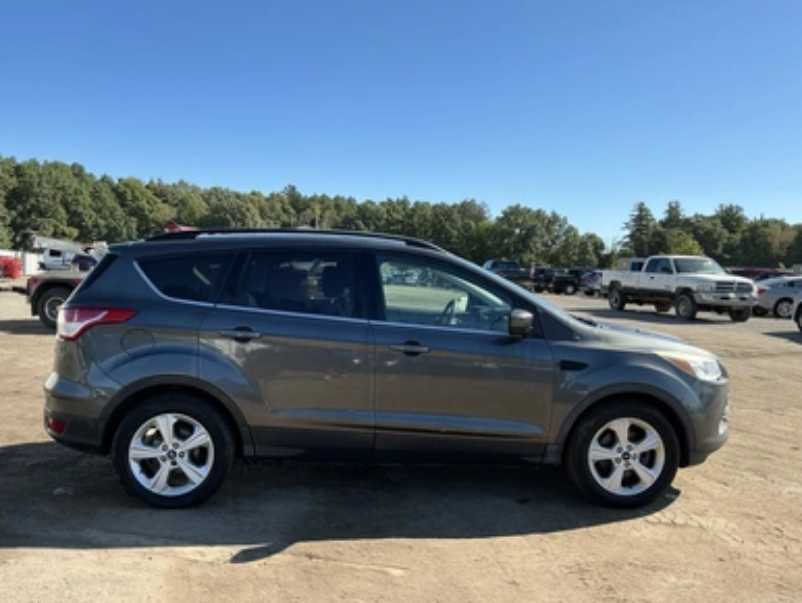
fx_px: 672
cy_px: 310
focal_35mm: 29
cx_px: 401
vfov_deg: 48.3
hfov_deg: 61.6
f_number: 1.8
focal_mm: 3
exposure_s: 1/1221
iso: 25
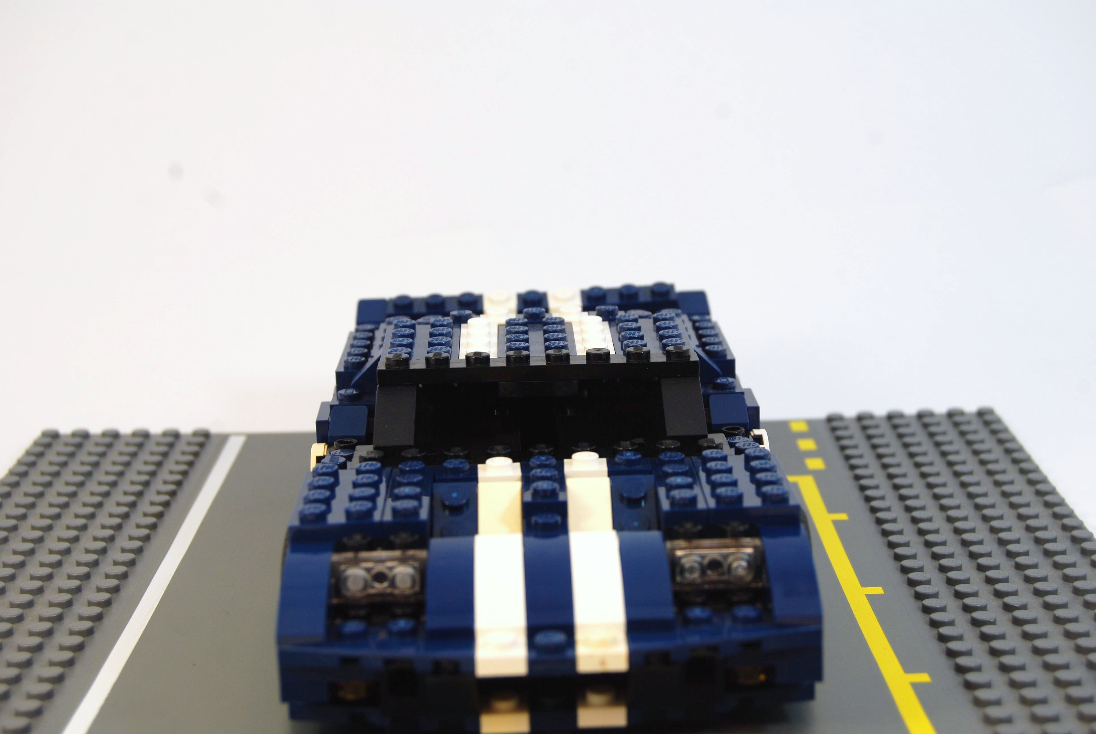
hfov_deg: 31.9
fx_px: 1920
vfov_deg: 21.6
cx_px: 548
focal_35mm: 63
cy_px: 367
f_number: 8
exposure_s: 1/60
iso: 160
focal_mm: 42
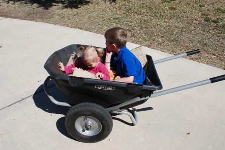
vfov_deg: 40.0
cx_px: 112
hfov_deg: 57.2
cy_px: 70
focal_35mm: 33
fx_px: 206
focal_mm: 20
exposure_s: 1/250
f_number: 8
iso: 100
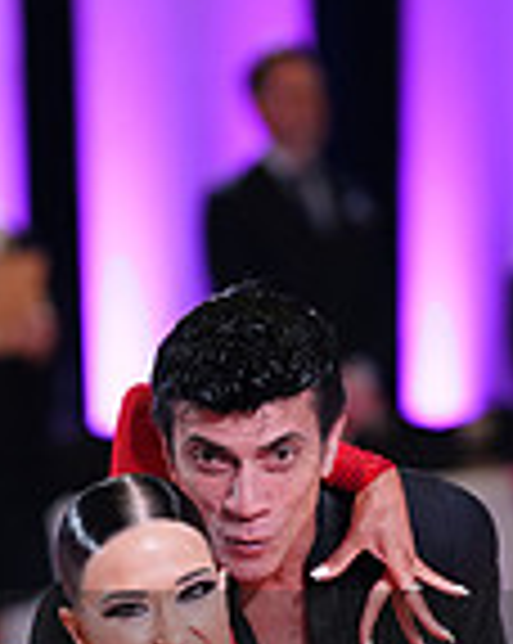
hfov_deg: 2.9
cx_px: 182
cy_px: 743
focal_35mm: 531
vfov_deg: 3.6
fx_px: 10099
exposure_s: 1/400
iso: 2000
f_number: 2.8
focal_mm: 139
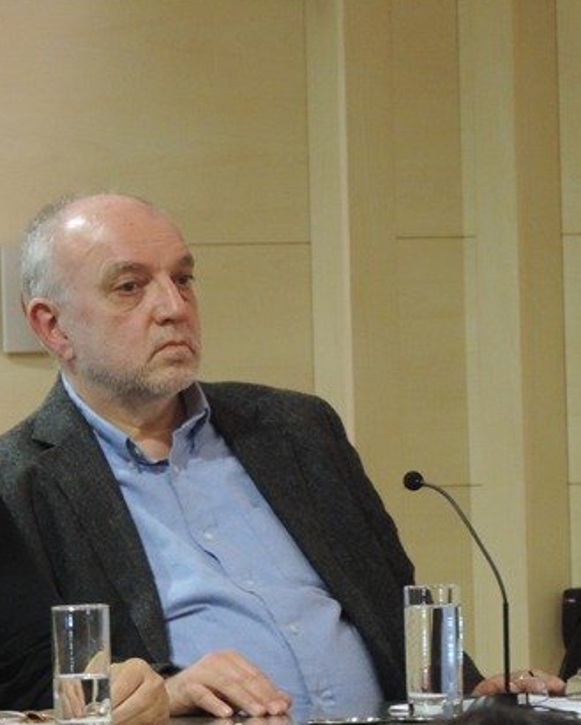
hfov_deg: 4.1
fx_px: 8165
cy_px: 413
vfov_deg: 5.1
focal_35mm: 380
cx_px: 177
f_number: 4.7
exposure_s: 1/8
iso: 800
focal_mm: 44.5
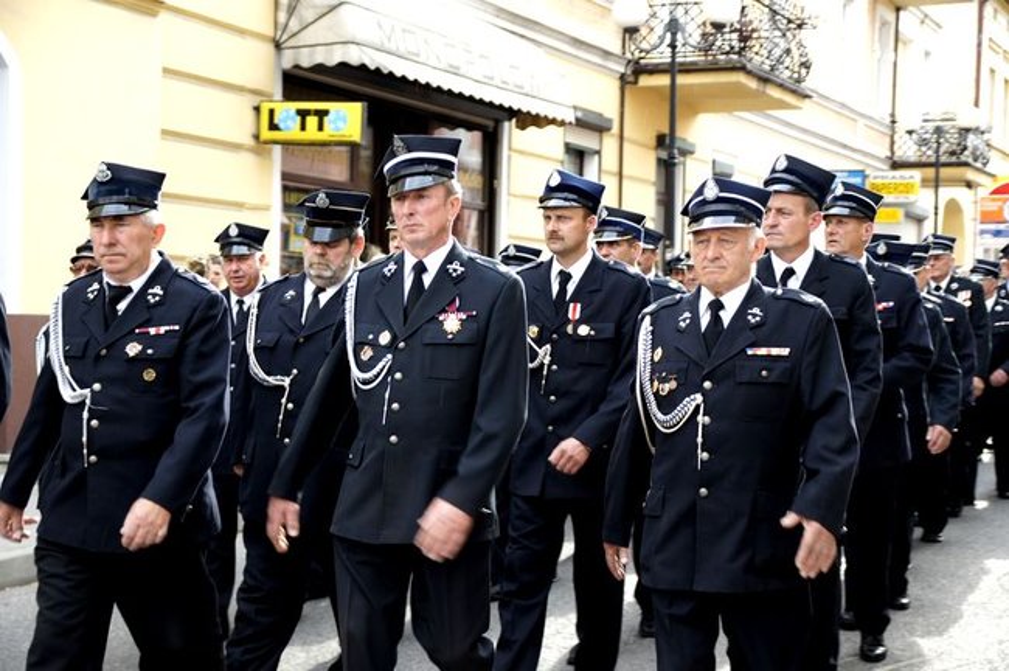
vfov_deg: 22.6
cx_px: 504
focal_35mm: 60
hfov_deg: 33.4
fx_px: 1680
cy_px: 336
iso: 100
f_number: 3.5
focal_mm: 40
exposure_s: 1/80
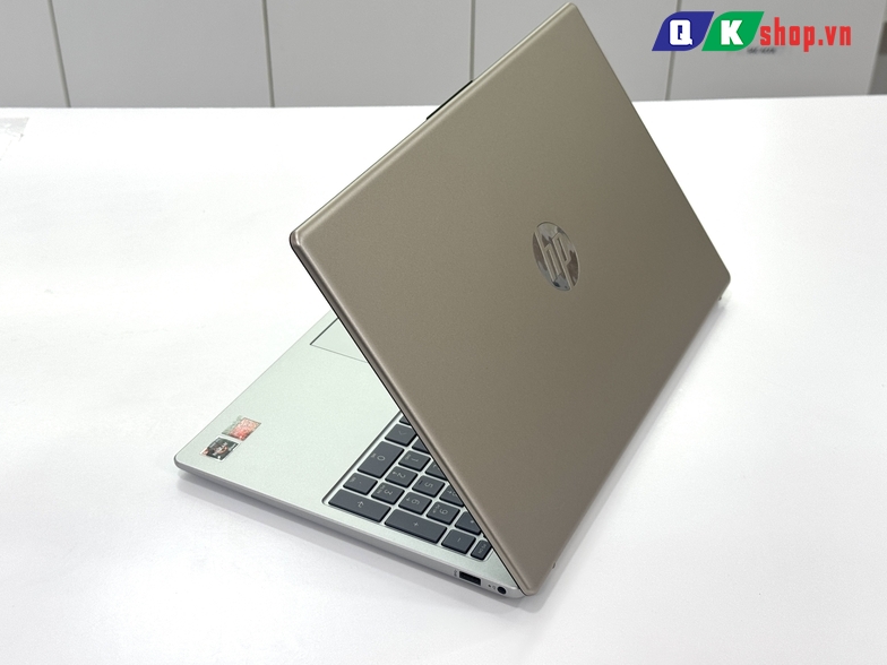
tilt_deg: -35.6
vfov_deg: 29.7
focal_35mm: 49
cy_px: 331
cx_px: 436
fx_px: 1256
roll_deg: +0.8
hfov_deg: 38.9
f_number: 1.78
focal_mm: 6.76
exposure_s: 1/128
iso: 50
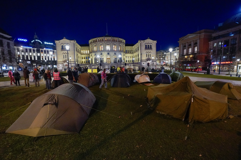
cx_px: 120
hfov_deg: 96.7
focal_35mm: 16
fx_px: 107
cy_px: 80
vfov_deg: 73.8
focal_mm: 16
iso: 10000
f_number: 5
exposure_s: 1/30
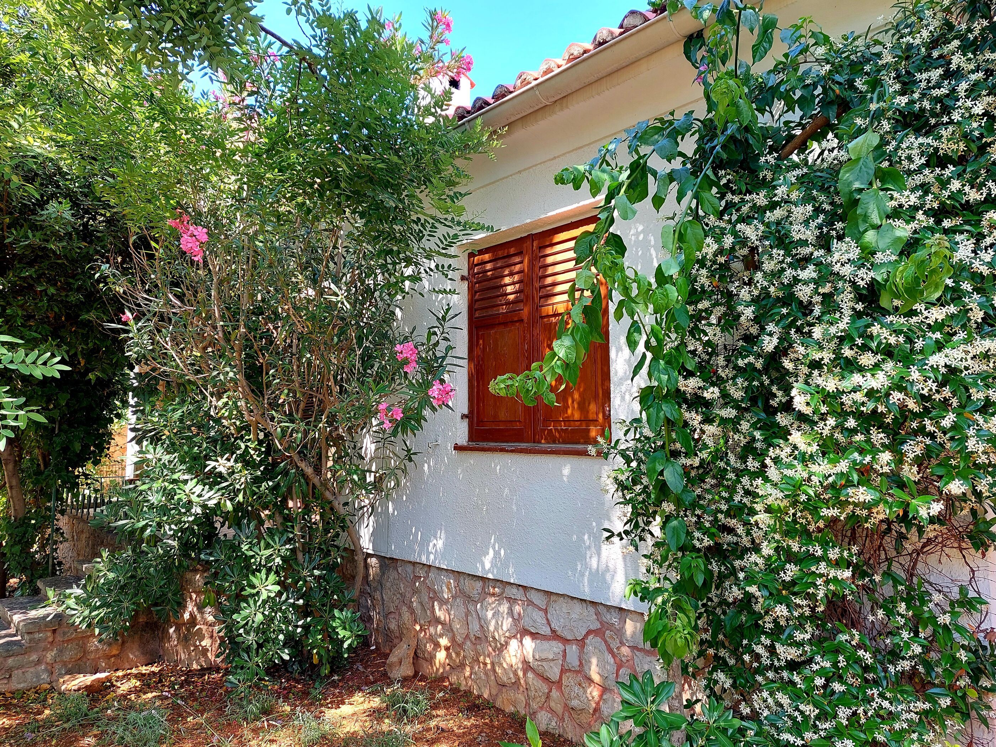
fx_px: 691
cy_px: 374
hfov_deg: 71.6
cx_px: 498
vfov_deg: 56.8
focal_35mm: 24
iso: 40
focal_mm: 5.23
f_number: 1.8
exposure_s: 1/159
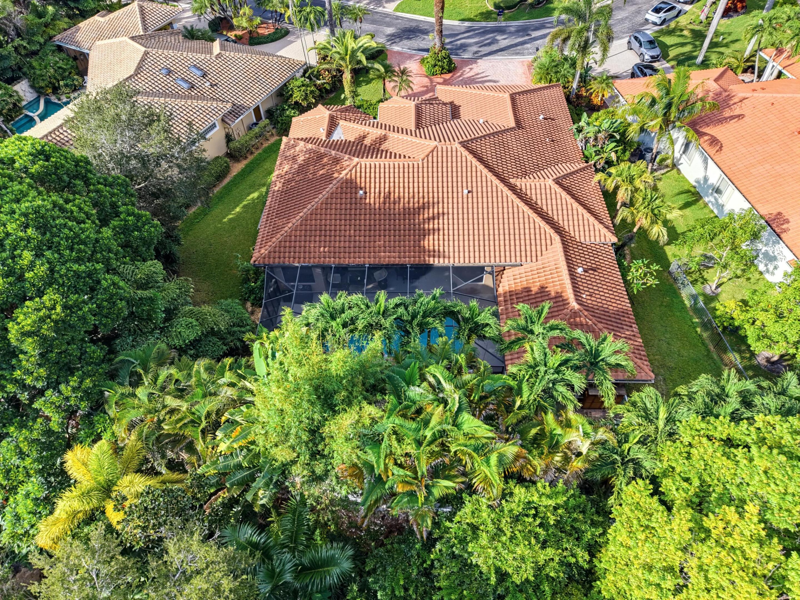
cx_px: 400
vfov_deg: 56.8
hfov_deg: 71.6
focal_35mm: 24
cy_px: 300
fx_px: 555
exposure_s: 1/1500
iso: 340
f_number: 1.8
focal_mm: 8.7
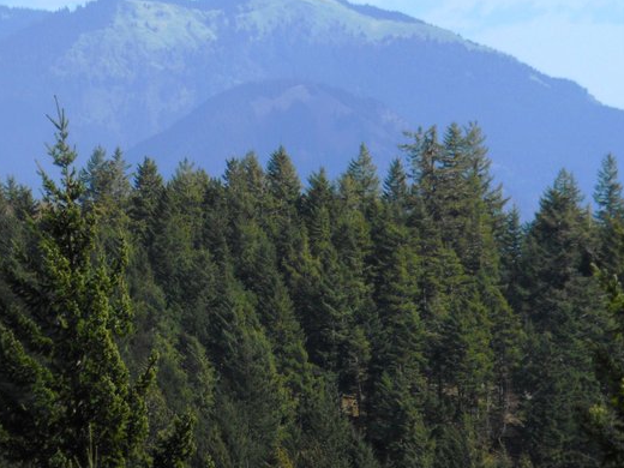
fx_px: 7805
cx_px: 246
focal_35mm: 433
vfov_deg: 3.4
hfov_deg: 4.6
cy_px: 67
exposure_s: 1/640
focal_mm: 45
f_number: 5.8
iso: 80
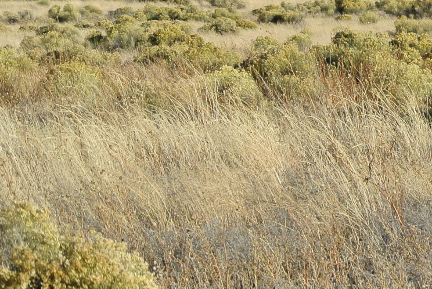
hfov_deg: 8.2
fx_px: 2967
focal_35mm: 247
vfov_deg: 5.6
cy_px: -47
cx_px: 608
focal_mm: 30
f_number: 4.5
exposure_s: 1/500
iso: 100
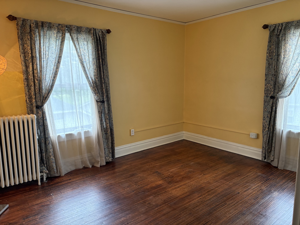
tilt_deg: -8.1
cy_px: 112
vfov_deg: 53.1
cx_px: 150
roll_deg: +0.7
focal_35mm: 26
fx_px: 225
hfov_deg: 67.3
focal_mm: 5.96
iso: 250
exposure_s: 1/60
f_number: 1.6
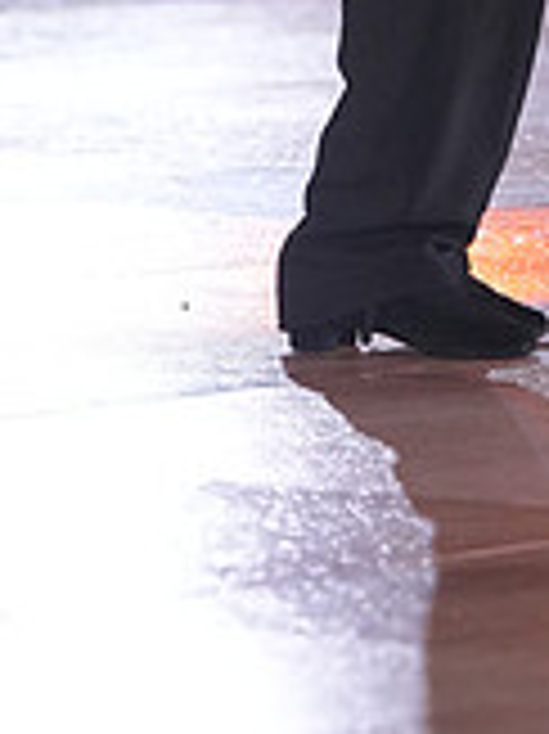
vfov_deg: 4.5
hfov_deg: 3.4
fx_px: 9274
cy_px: -504
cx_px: 619
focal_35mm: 438
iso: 2000
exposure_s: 1/500
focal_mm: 128
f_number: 4
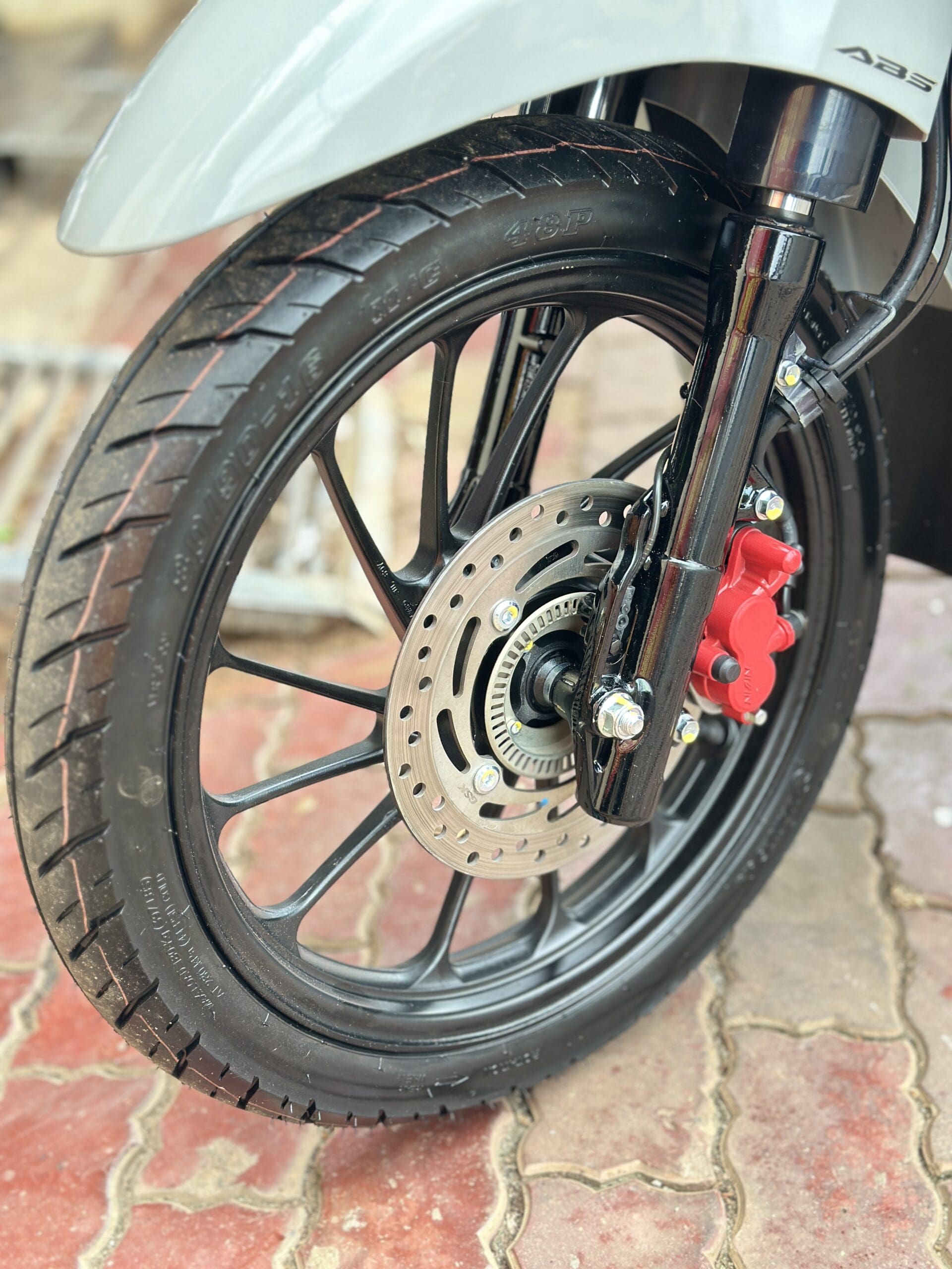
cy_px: 634
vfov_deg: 39.7
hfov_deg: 30.3
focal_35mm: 48
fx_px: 1760
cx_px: 476
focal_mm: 6.86
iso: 80
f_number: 1.78
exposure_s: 1/181
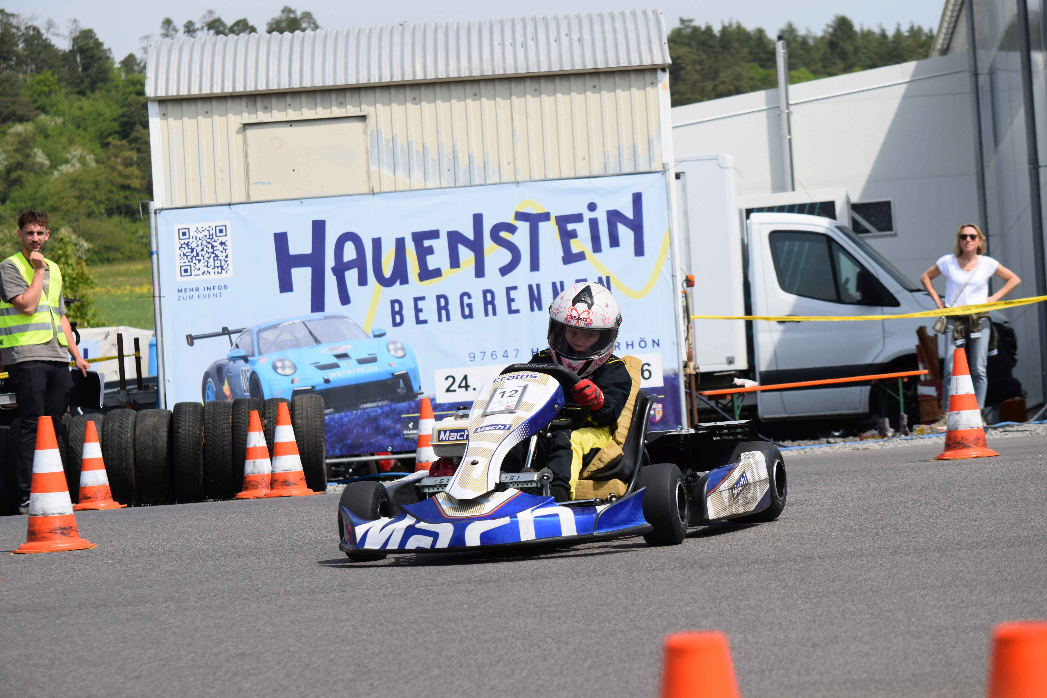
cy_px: 349
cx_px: 524
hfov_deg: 13.7
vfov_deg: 9.1
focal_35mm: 150
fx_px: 4362
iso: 400
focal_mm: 100
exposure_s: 1/1600
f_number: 7.1
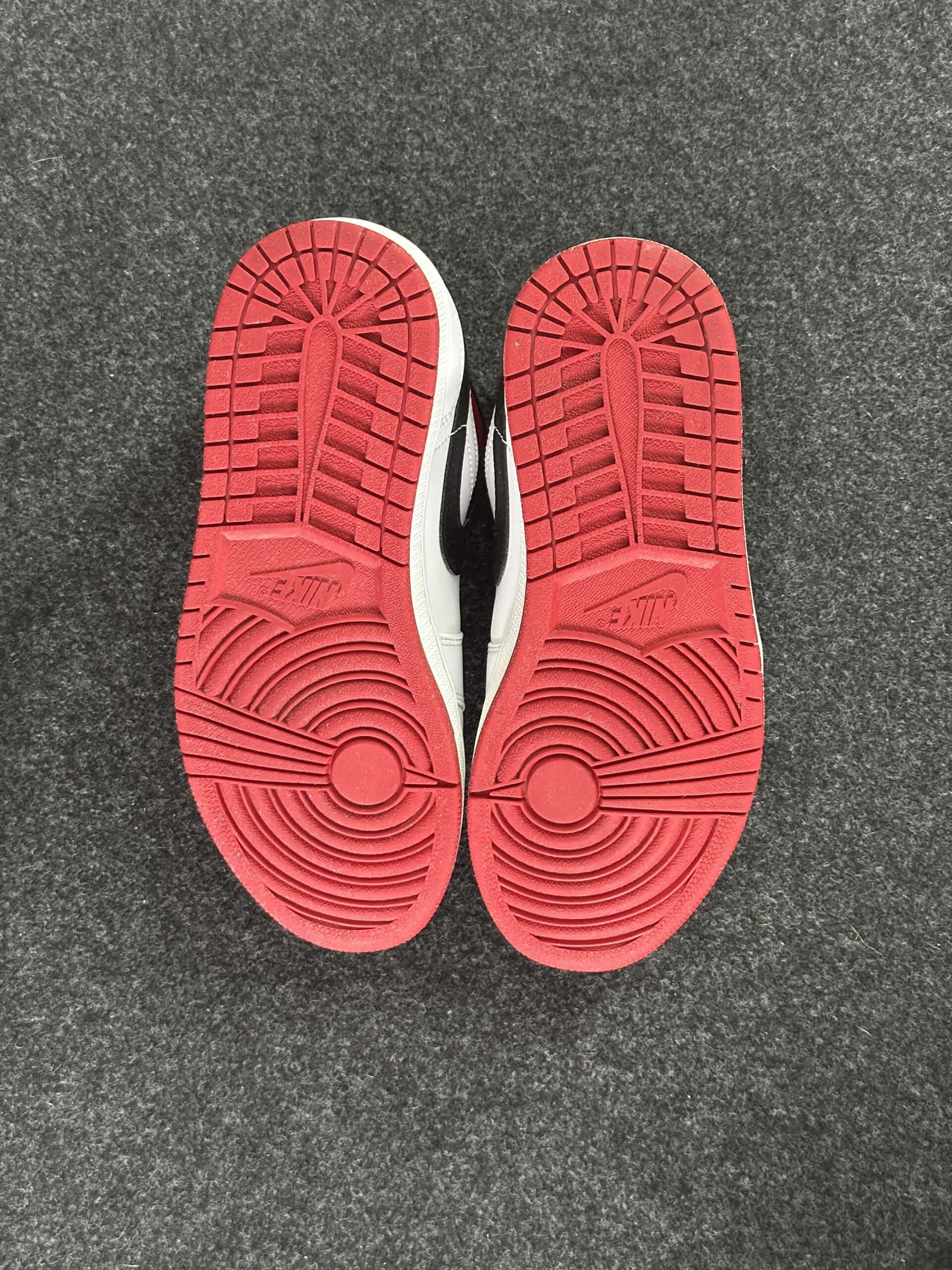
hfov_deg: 30.3
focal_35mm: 48
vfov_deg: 39.7
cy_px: 635
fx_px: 1760
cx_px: 476
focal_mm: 6.86
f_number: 1.78
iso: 400
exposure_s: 1/33
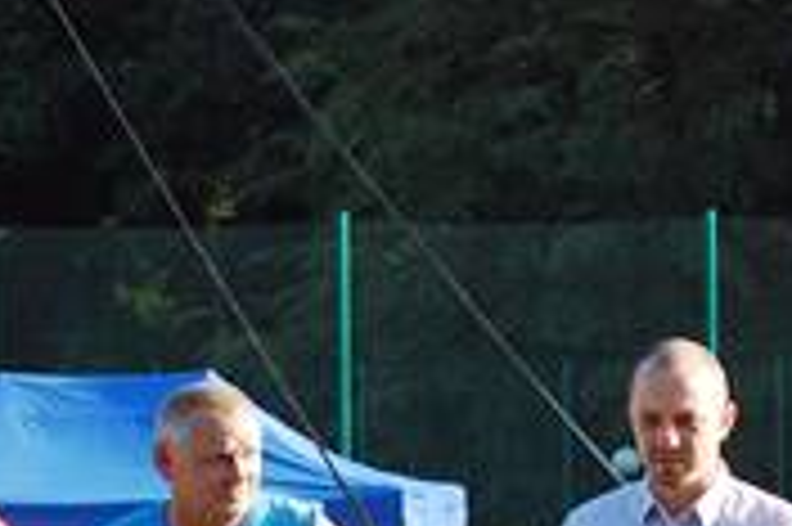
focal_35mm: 282
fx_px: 6192
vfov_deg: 4.8
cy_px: 677
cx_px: 256
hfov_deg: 7.3
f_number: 7.1
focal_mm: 55
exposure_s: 1/200
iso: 200
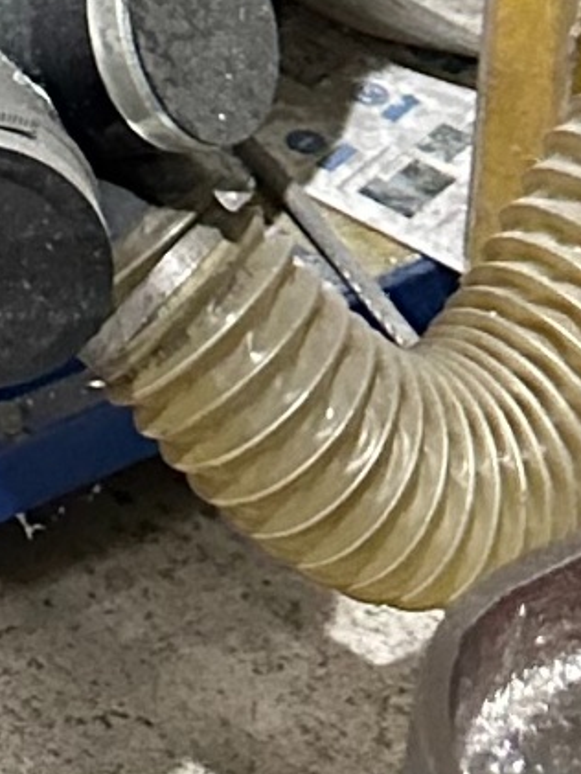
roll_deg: -1.1
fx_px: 4160
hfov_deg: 7.6
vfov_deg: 8.7
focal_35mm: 186
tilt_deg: -12.9
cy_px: -1566
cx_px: -655
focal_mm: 6.86
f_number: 1.78
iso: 640
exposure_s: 1/60
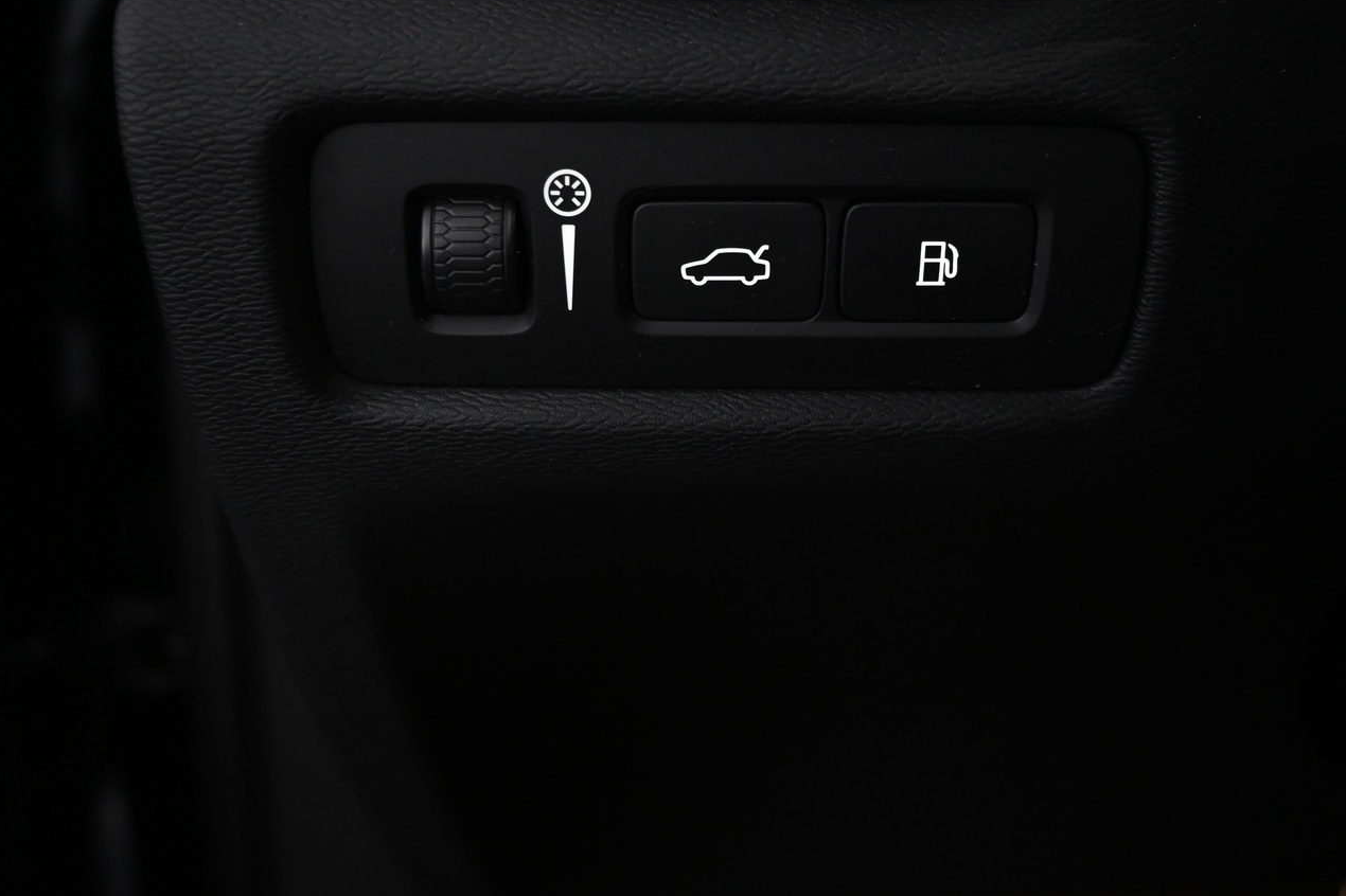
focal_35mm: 37
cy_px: 378
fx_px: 1395
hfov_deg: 51.5
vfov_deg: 35.6
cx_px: 703
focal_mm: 19.5
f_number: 3.8
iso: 2200
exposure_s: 1/30
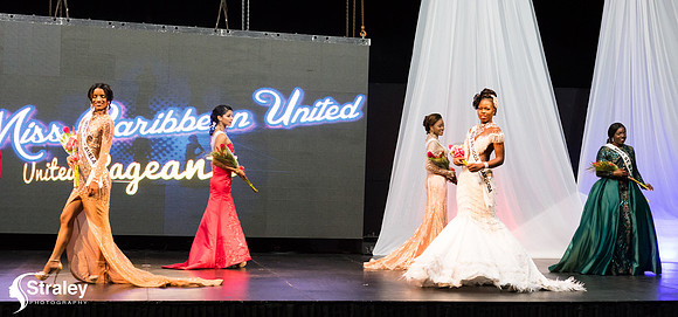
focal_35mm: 71
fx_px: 1224
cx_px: 431
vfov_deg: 14.7
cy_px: 177
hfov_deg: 30.8
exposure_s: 1/160
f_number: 5
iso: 4000
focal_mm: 50
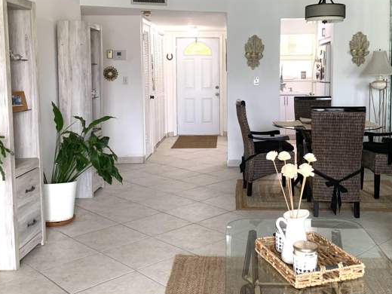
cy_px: 109
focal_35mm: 40
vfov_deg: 35.7
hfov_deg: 46.7
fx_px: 453
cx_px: 218
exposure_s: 1/72
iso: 100
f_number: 1.8
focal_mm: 4.25
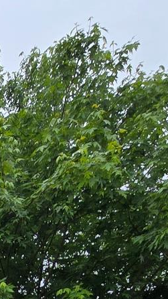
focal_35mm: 65
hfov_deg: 12.7
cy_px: 504
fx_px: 515
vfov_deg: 22.7
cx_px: -269
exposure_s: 1/1395
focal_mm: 2.2
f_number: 2.2
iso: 50
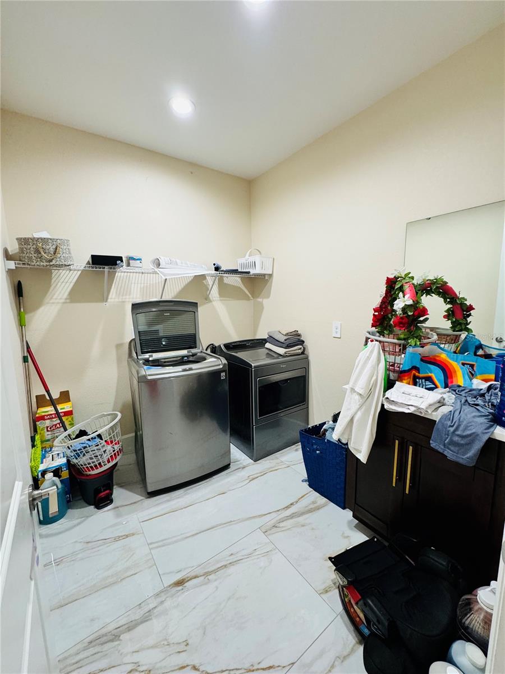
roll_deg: +0.5
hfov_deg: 85.7
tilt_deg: -8.1
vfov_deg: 102.1
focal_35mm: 14
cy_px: 337
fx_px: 272
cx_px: 252
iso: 200
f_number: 2.2
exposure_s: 1/60
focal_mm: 2.22
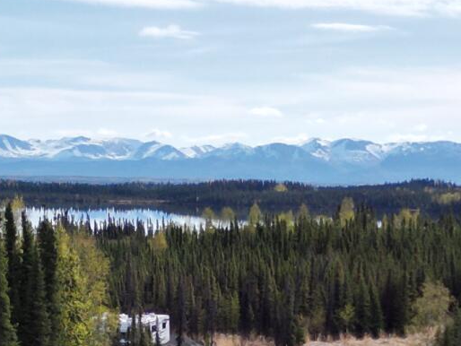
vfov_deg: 10.5
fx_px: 1865
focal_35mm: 140
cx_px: 242
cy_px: 395
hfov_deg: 14.1
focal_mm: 6.72
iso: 110
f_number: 1.7
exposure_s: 1/5000
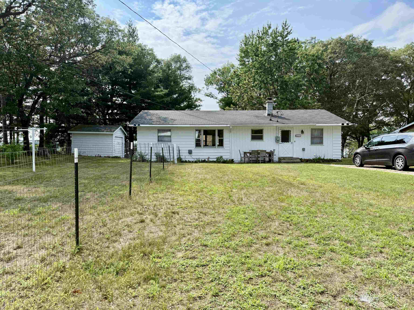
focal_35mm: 24
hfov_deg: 71.6
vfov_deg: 56.8
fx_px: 287
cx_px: 207
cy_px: 155
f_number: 1.78
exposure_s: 1/2801
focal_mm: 6.76
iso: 100
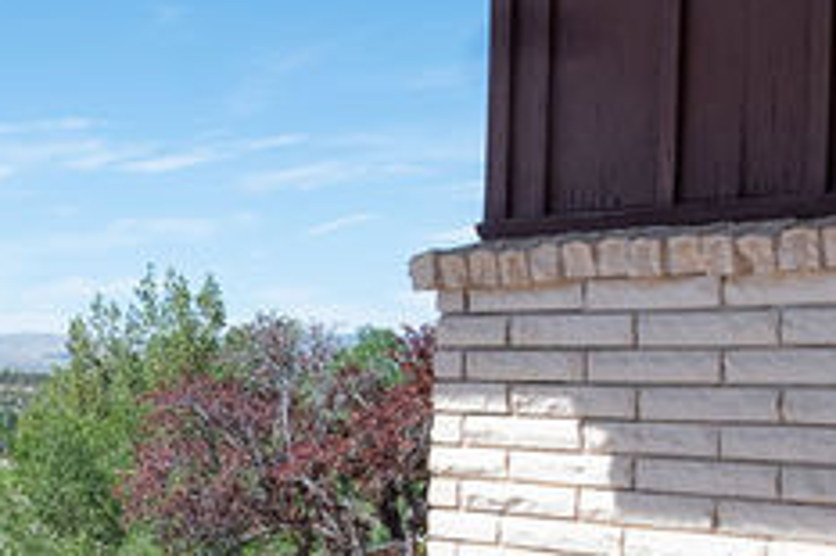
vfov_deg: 20.4
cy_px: 439
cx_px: -266
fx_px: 1532
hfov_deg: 25.9
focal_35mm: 66
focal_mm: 10
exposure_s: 1/400
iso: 200
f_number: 7.1
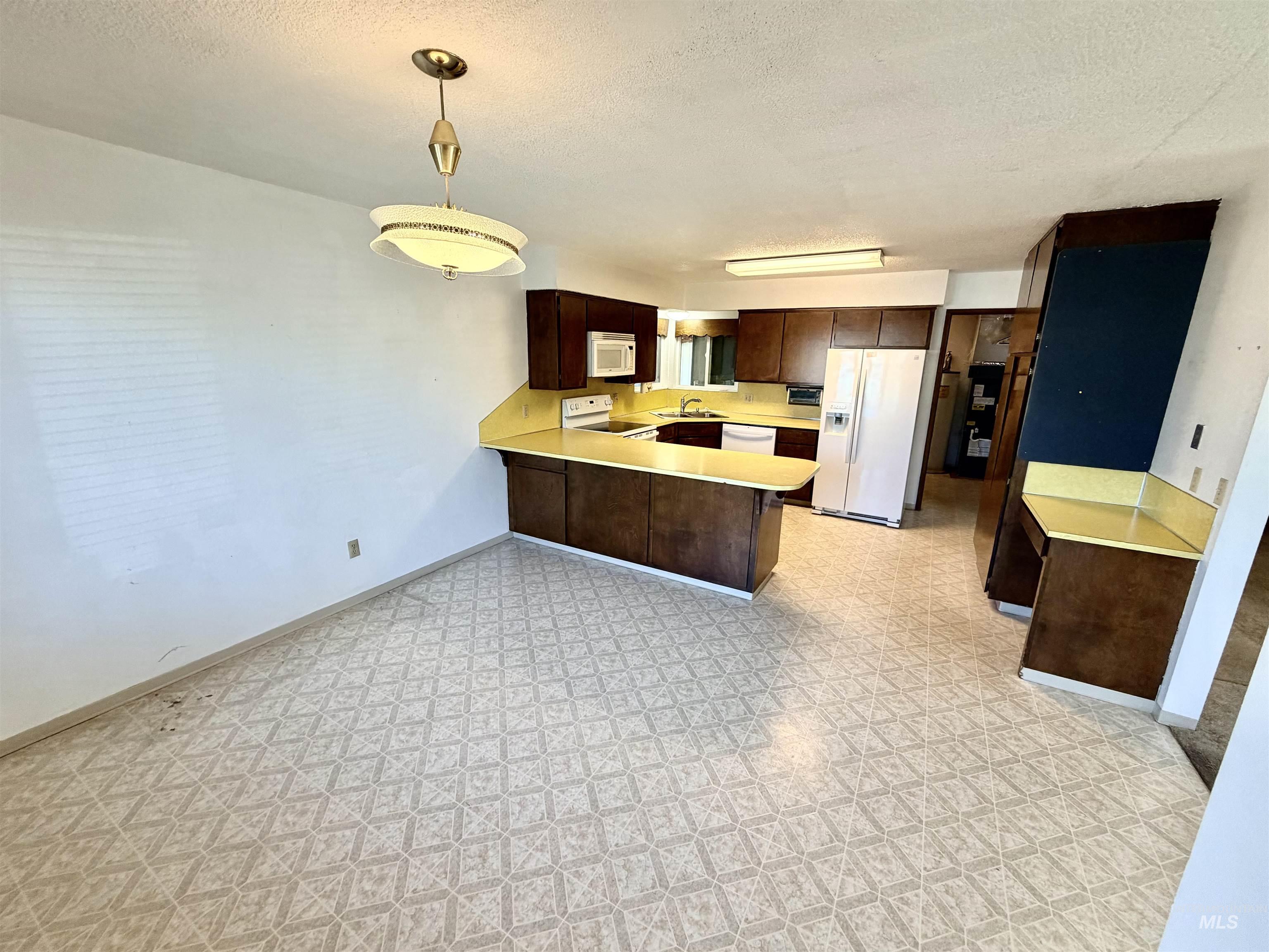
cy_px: 476
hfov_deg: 102.1
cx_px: 634
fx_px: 513
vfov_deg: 85.7
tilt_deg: -14.3
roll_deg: -0.9
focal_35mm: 14
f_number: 2.2
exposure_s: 1/120
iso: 160
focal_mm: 2.22
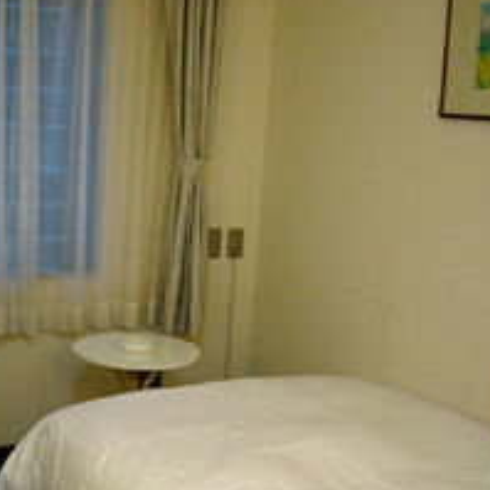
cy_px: 300
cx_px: 96
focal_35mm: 56
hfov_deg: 29.8
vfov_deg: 30.5
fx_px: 897
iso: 200
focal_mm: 5.8
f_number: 2.8
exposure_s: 1/15
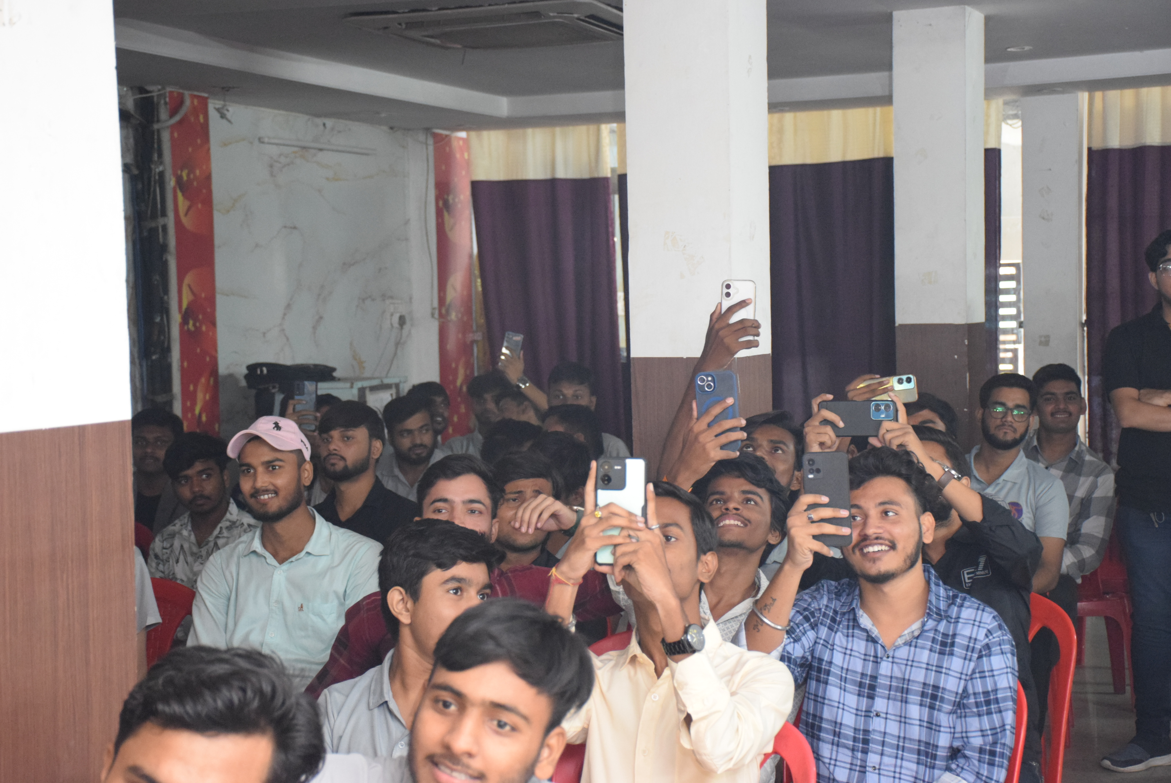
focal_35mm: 68
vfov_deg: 20.2
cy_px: 392
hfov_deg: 29.8
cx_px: 586
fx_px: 2197
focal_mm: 45
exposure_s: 1/60
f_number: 4.5
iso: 3600
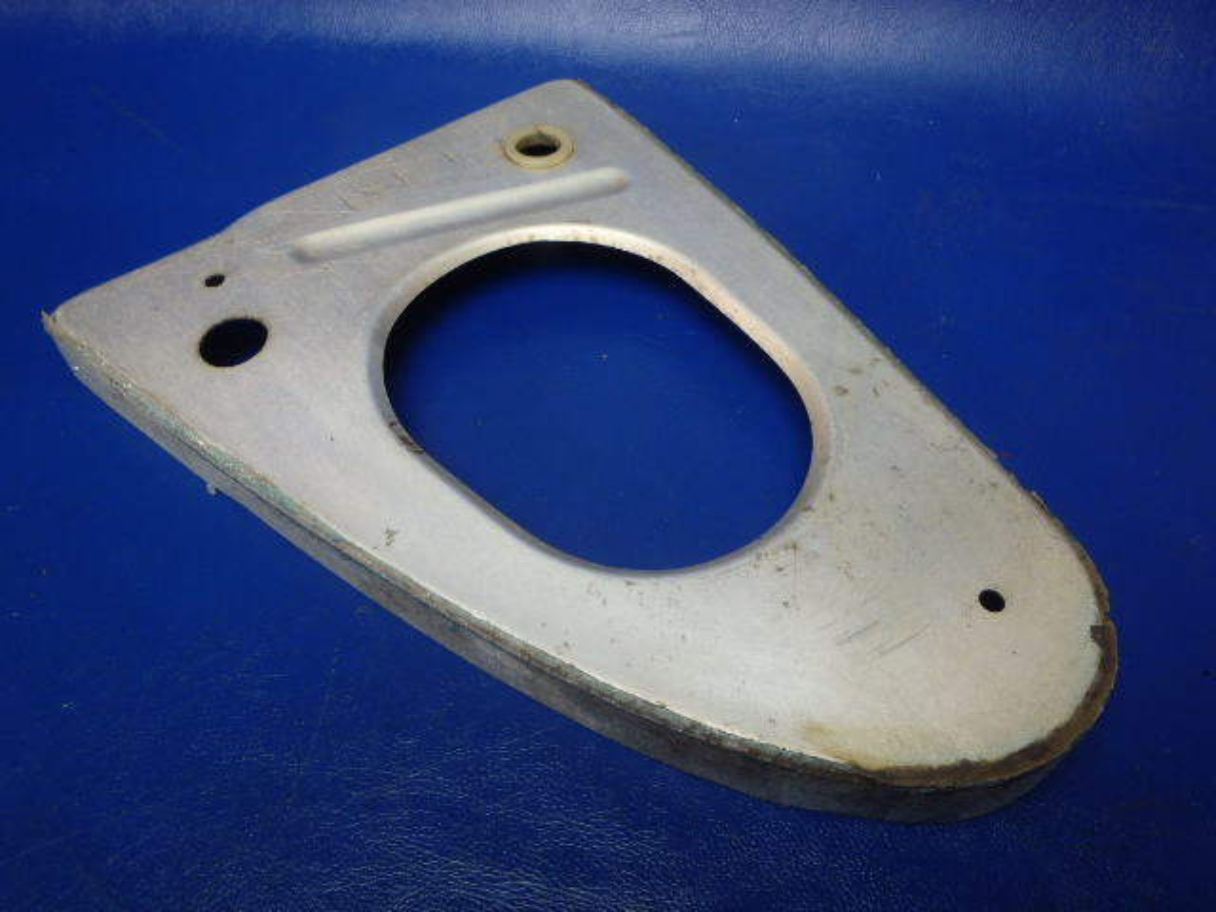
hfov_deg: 63.4
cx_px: 608
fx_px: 984
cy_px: 456
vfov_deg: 49.7
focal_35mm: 28
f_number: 3.9
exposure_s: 1/30
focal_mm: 5
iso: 250
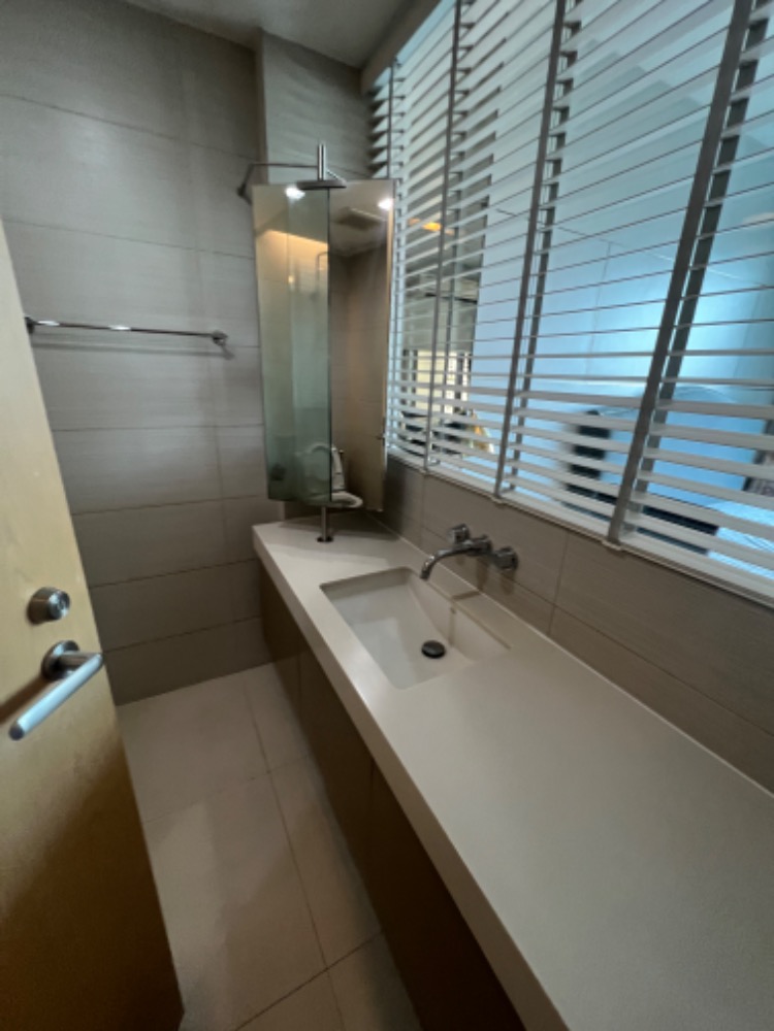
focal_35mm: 13
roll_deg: -1.5
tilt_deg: -21.4
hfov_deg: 89.9
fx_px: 388
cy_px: 516
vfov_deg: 106.2
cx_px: 387
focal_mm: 1.57
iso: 200
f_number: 1.8
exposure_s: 1/50
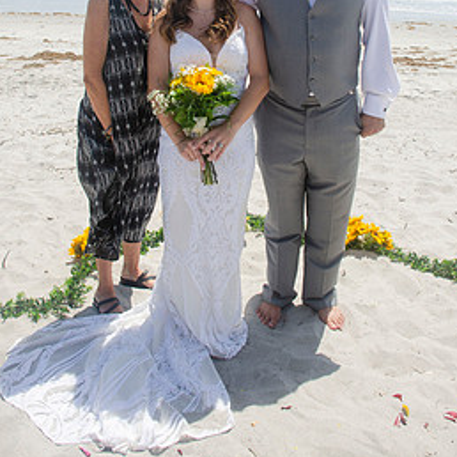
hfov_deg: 41.9
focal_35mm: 40
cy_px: 113
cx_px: 236
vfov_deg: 40.6
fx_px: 597
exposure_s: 1/250
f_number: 11
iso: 100
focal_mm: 18
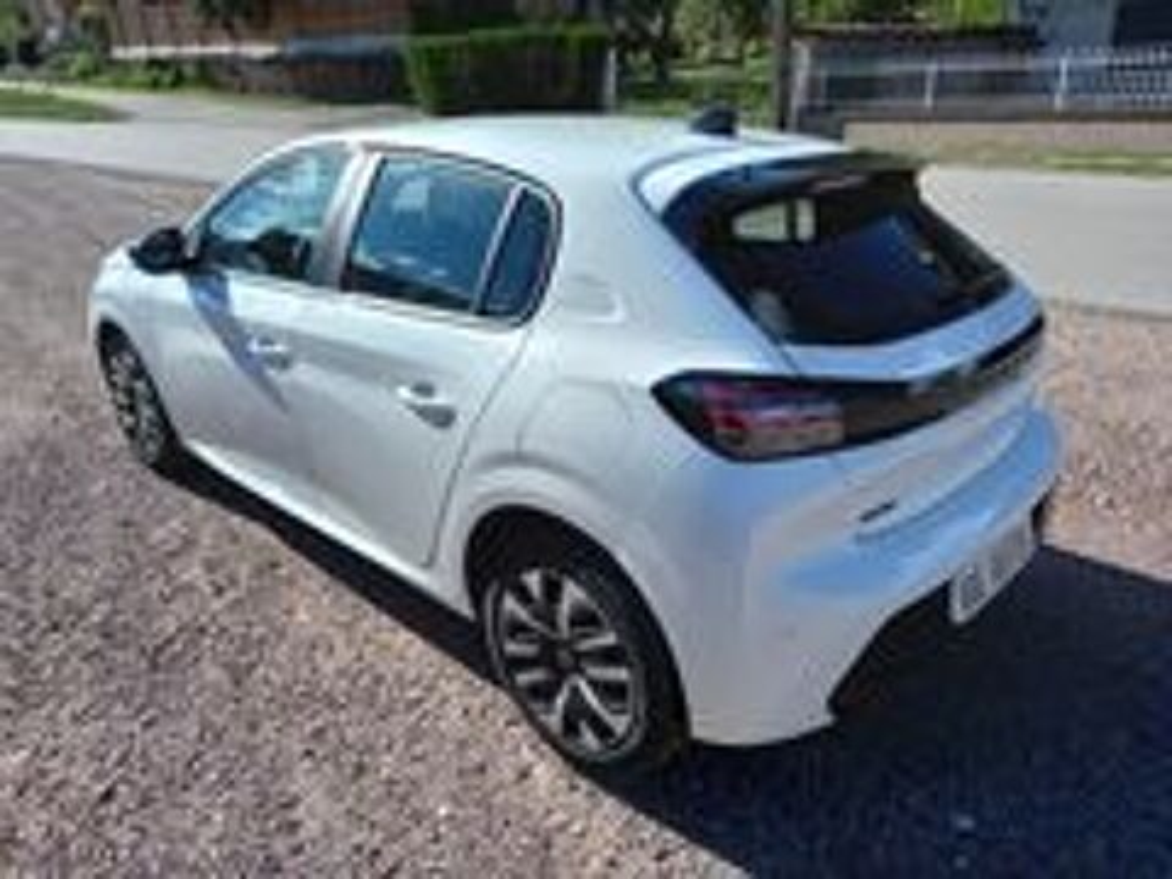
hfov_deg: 69.4
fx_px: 846
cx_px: 586
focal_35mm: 25
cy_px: 440
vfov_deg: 54.9
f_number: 2
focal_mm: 4.6
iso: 25
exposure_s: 1/602
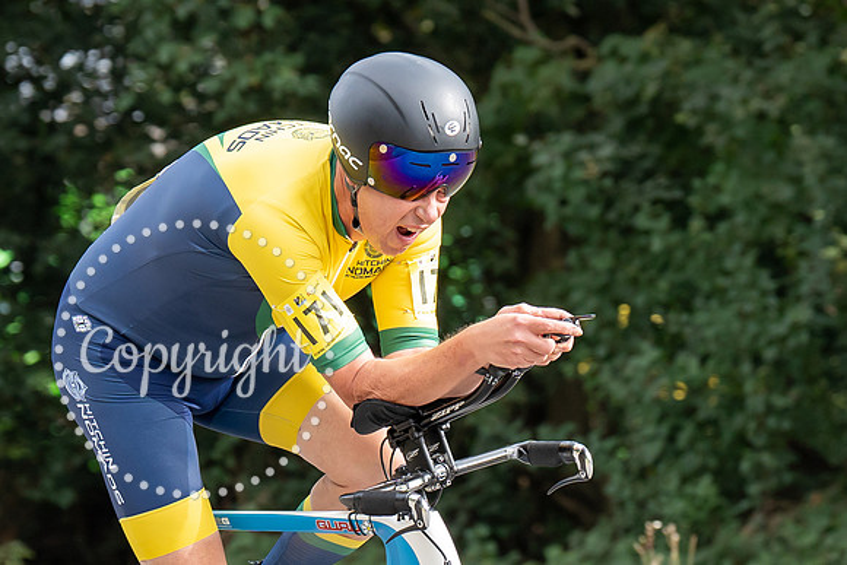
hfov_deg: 5.8
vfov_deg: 3.9
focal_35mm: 355
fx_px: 8347
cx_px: 458
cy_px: 362
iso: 400
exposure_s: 1/1000
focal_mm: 116
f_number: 4
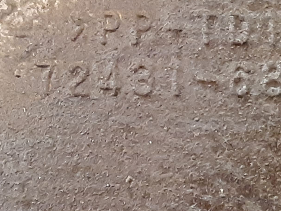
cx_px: 189
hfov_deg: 42.3
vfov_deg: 32.3
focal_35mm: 44
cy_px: 54
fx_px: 357
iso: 400
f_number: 1.7
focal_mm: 3.93
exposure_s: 1/25
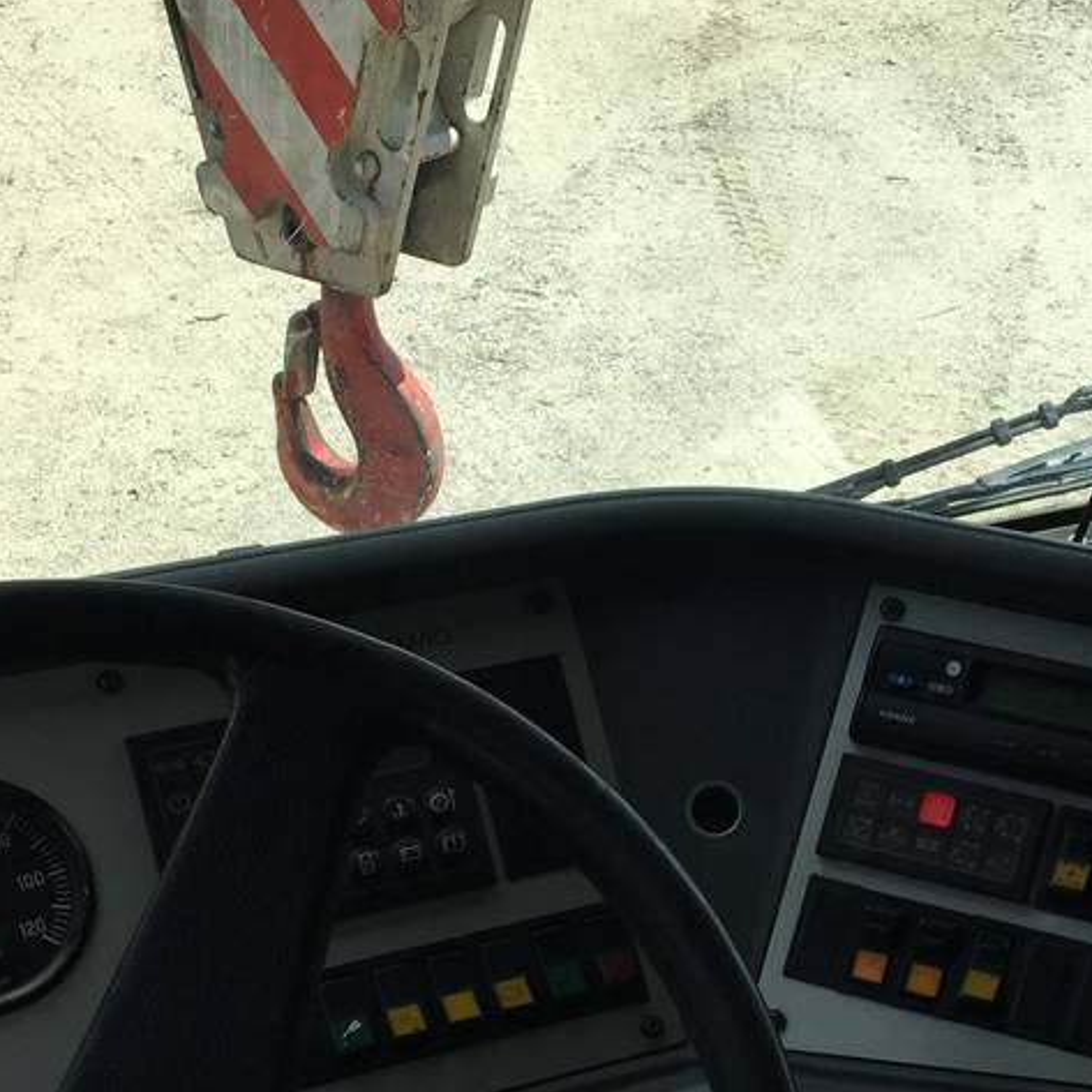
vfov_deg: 26.0
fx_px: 2320
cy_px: 877
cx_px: 584
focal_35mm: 65
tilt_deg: -33.0
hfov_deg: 26.5
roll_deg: -2.5
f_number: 2.2
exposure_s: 1/1131
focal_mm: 4.15
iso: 25
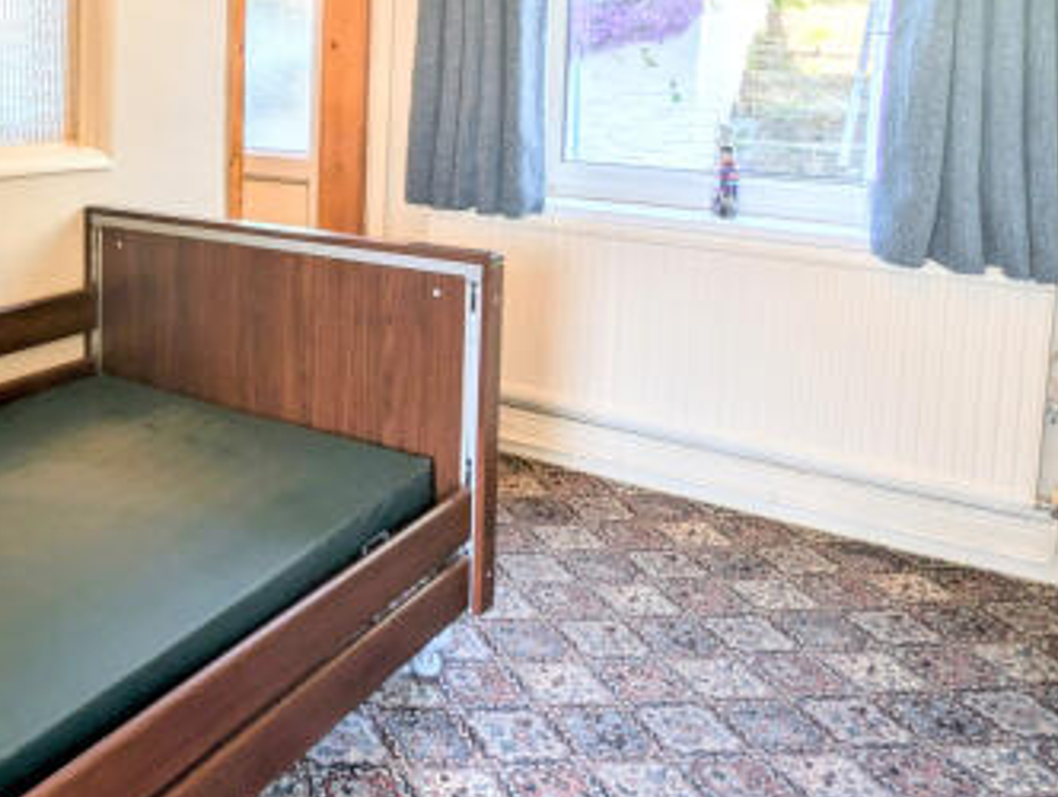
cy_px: 126
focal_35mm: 37
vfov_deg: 37.0
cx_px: 102
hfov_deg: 45.3
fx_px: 1133
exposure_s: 1/136
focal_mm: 2.23
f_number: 1.95
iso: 43
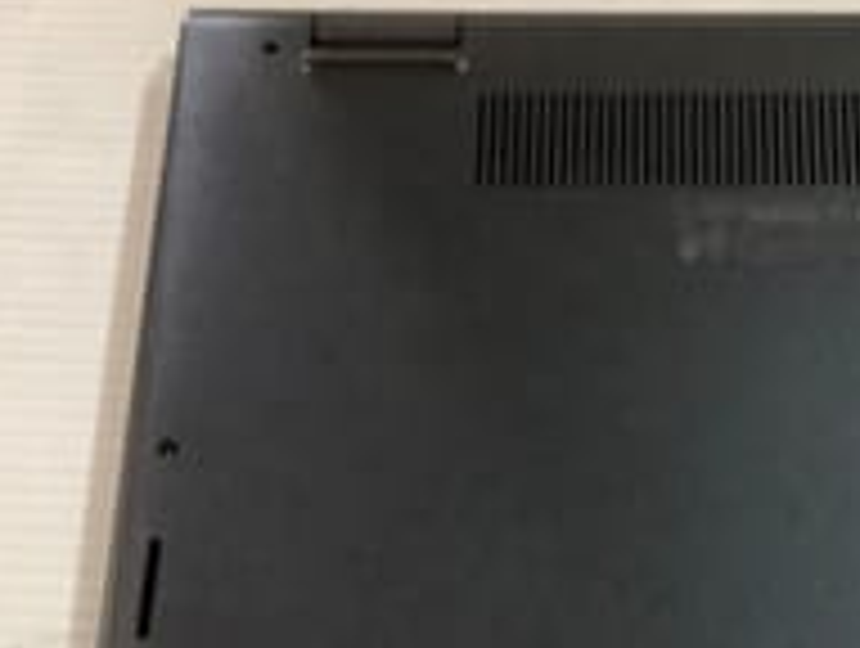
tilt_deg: -61.5
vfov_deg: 18.1
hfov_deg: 23.1
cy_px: 524
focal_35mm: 81
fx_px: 2016
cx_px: 860
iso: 250
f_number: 2.4
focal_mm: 3.3
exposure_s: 1/50
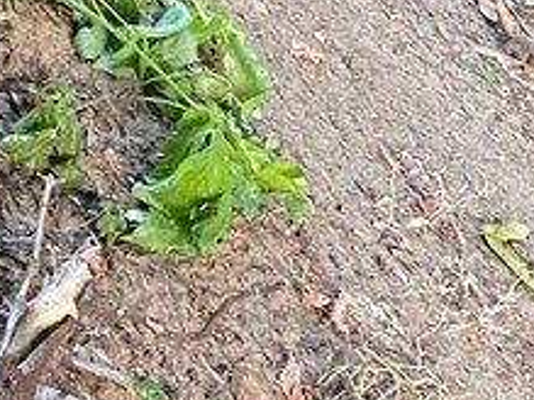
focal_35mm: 171
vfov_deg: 8.1
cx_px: -814
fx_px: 2636
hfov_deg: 9.9
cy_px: -510
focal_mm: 4.25
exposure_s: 1/53
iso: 500
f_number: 1.8
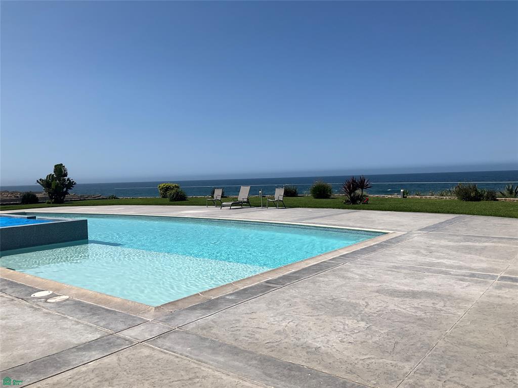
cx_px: 259
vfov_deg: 48.2
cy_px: 194
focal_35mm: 29
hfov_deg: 61.7
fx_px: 434
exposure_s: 1/4405
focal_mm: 3
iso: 25
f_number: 1.8
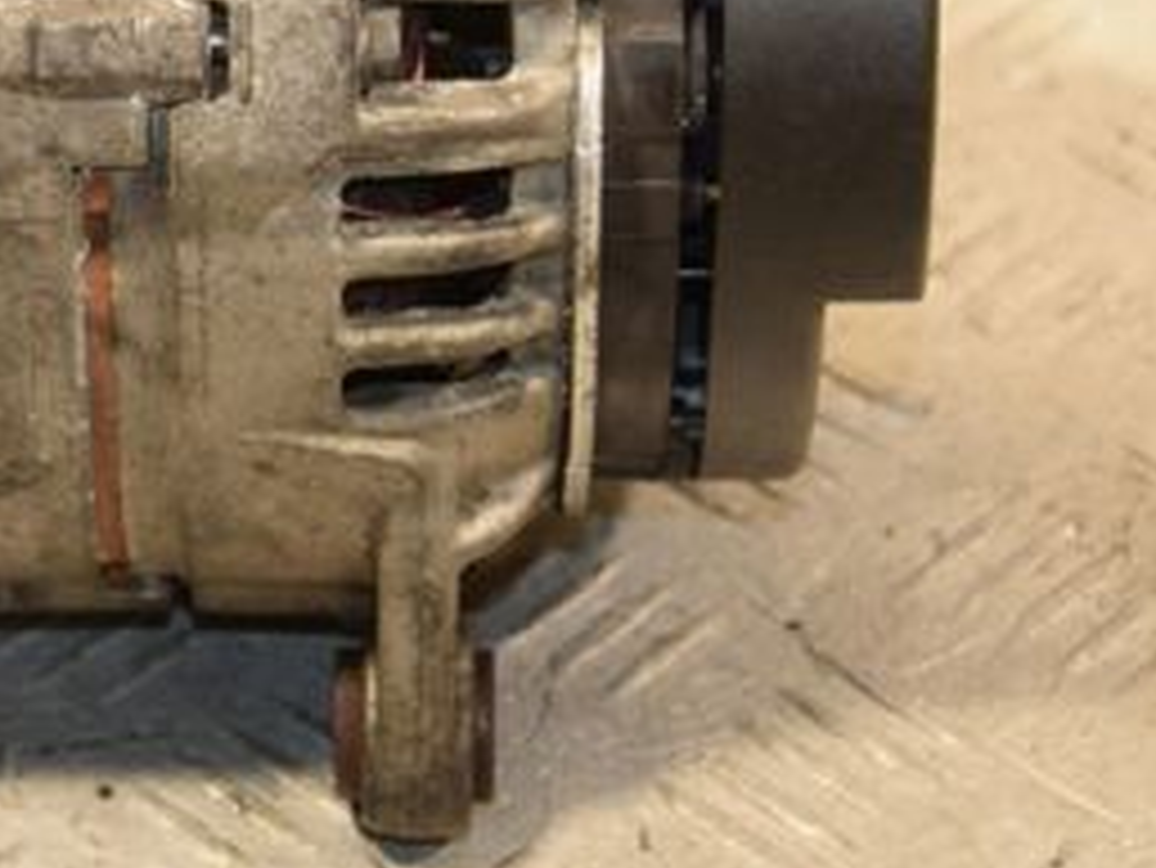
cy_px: 40
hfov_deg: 11.4
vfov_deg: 8.6
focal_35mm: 172
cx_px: 166
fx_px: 5747
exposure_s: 1/160
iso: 800
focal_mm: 48
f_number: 4.8
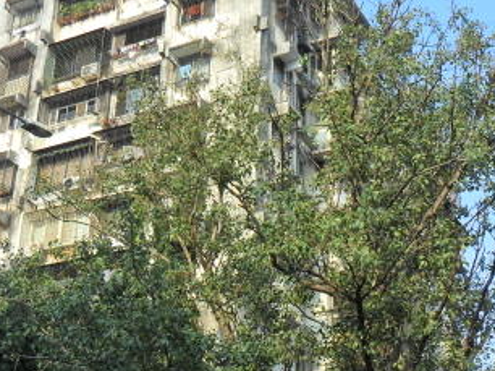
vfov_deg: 21.9
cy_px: 207
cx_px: 243
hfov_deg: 29.0
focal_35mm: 67
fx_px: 957
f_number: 3.7
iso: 100
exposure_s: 1/500
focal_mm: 5.7
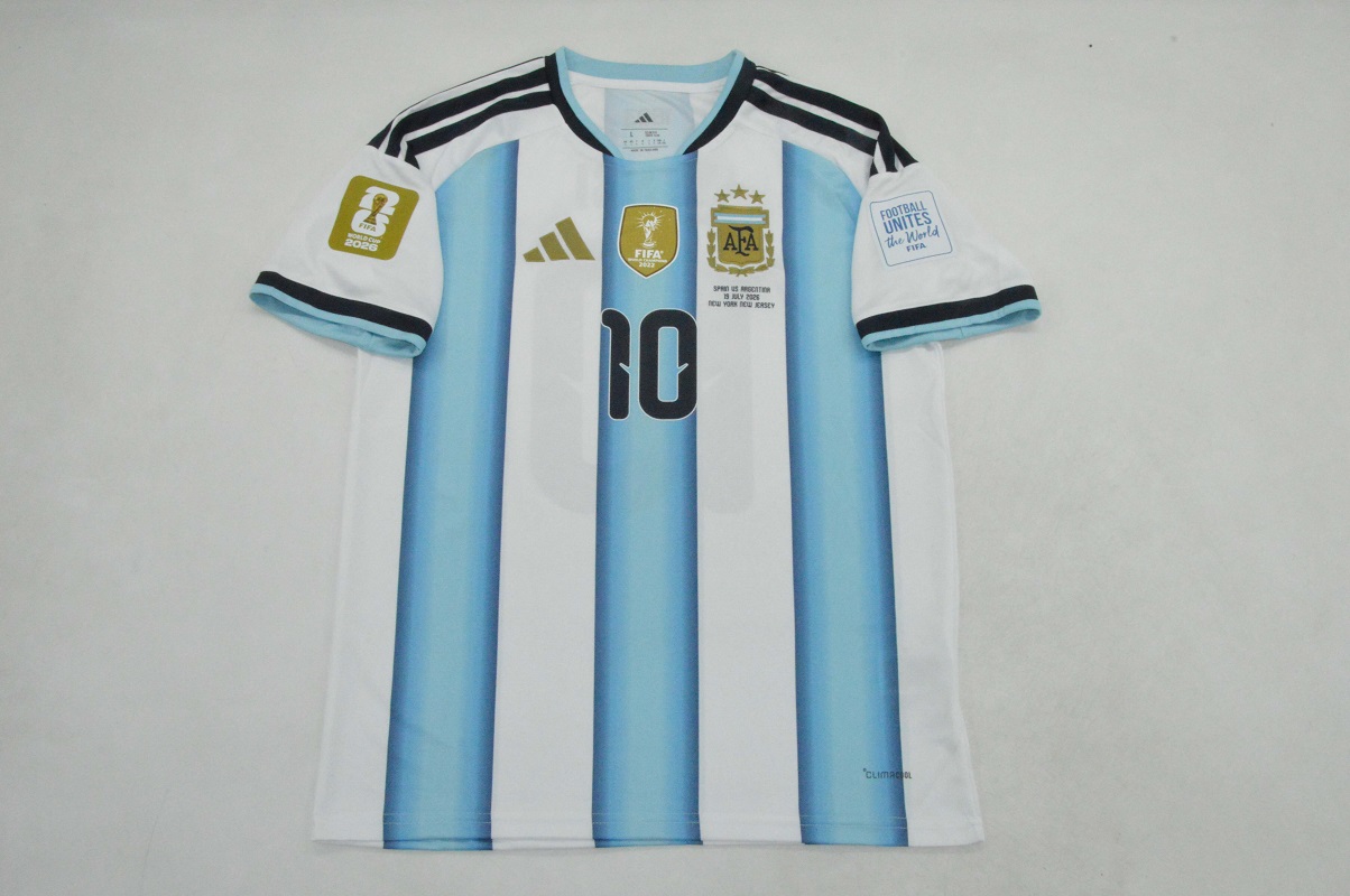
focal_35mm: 32
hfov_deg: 59.5
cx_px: 675
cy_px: 448
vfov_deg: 41.6
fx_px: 1180
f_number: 25
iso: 6400
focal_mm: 21
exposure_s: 1/200
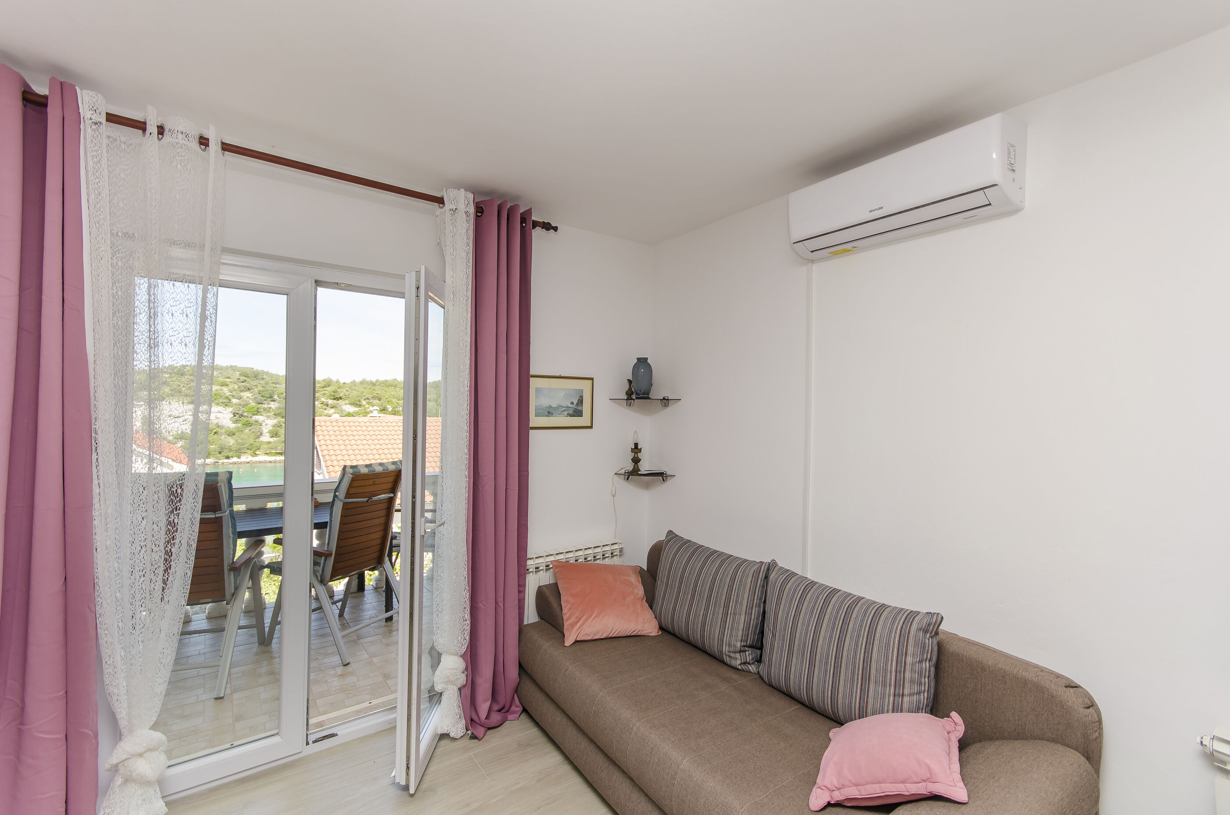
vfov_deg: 77.1
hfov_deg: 100.5
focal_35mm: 15
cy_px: 408
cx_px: 615
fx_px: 511
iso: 100
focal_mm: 10
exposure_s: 1/100
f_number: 7.1
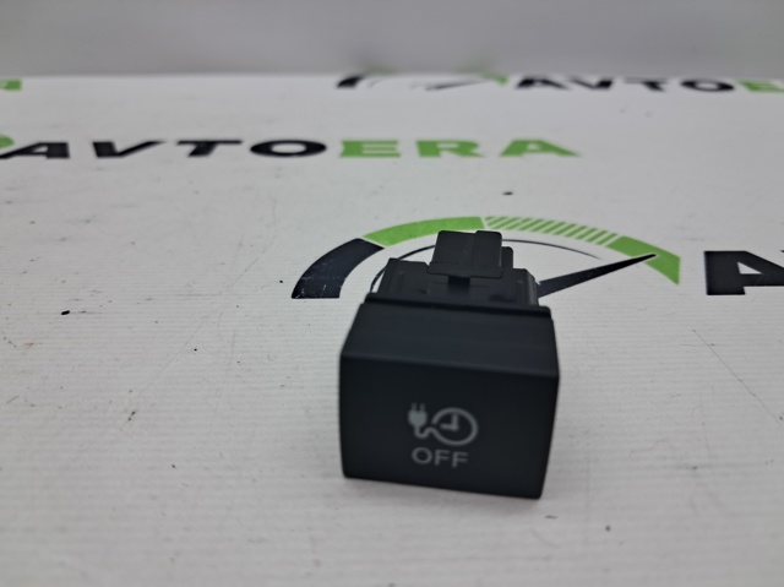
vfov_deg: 51.3
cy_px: 294
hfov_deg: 65.4
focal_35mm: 27
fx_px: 611
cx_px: 392
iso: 50
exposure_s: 1/100
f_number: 1.8
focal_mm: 4
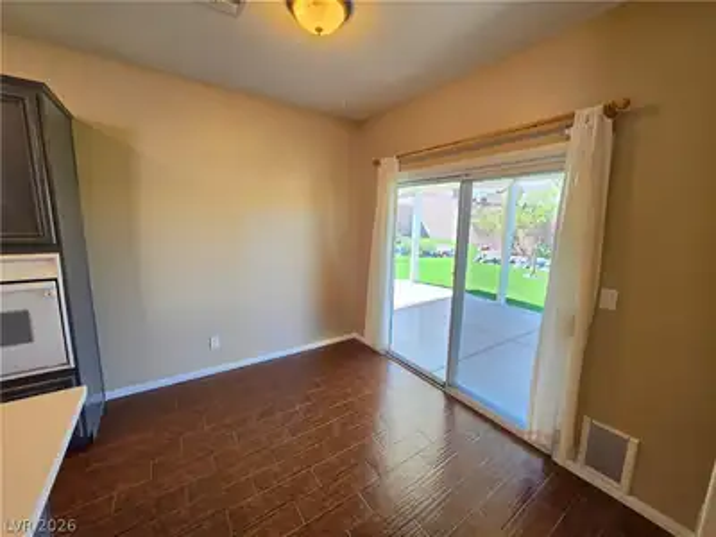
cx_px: 358
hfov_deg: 106.2
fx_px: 269
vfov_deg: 89.9
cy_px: 268
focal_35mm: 13
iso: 125
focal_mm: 2.2
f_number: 1.9
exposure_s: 1/120
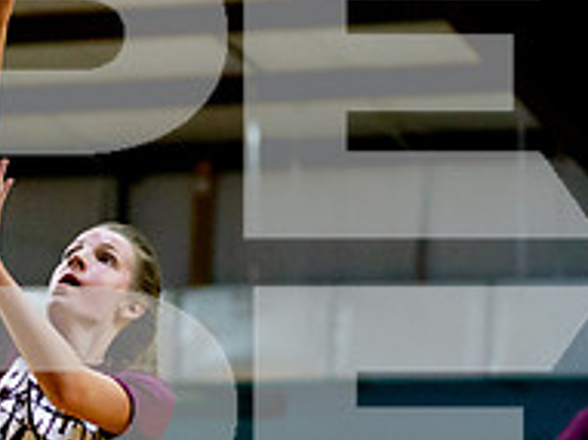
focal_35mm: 287
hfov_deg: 6.8
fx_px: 4872
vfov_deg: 5.2
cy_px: 451
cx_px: -175
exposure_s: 1/1000
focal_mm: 98
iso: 4000
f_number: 2.8
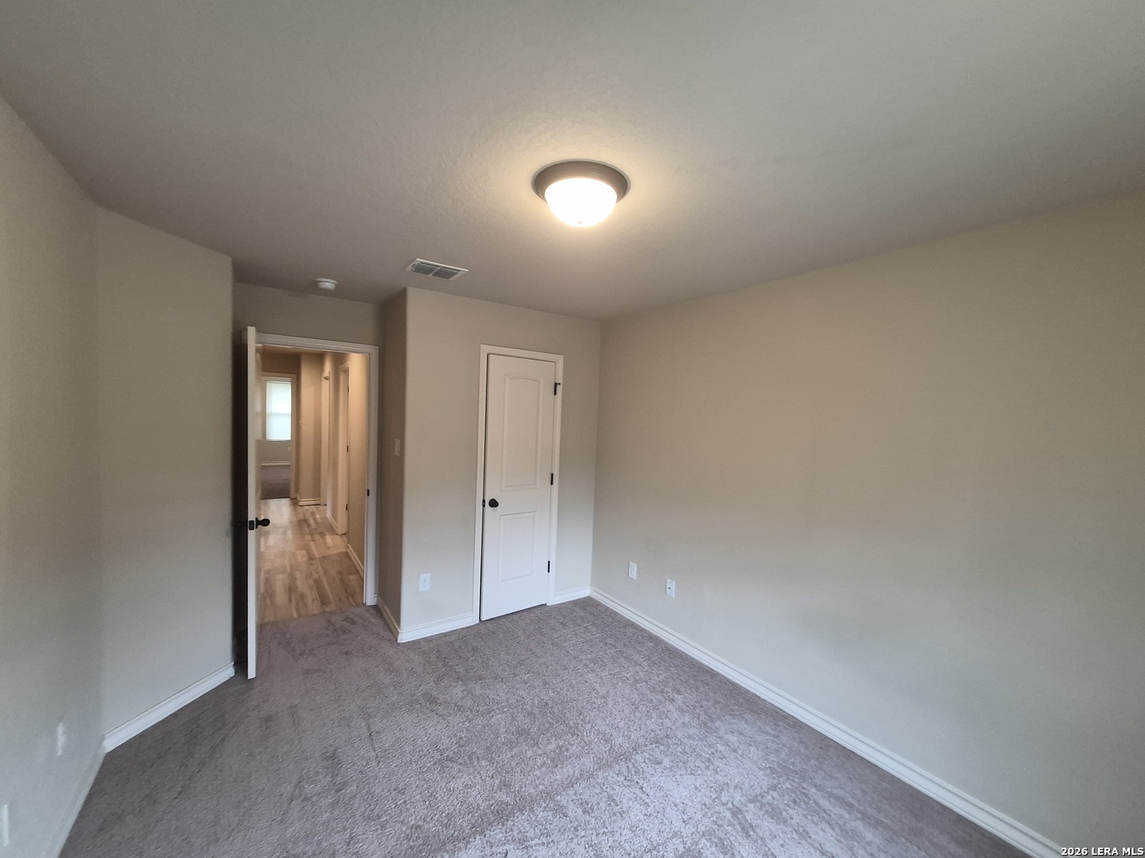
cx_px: 572
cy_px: 429
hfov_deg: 106.2
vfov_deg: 89.9
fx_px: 430
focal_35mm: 13
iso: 250
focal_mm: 1.74
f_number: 2.2
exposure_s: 1/60
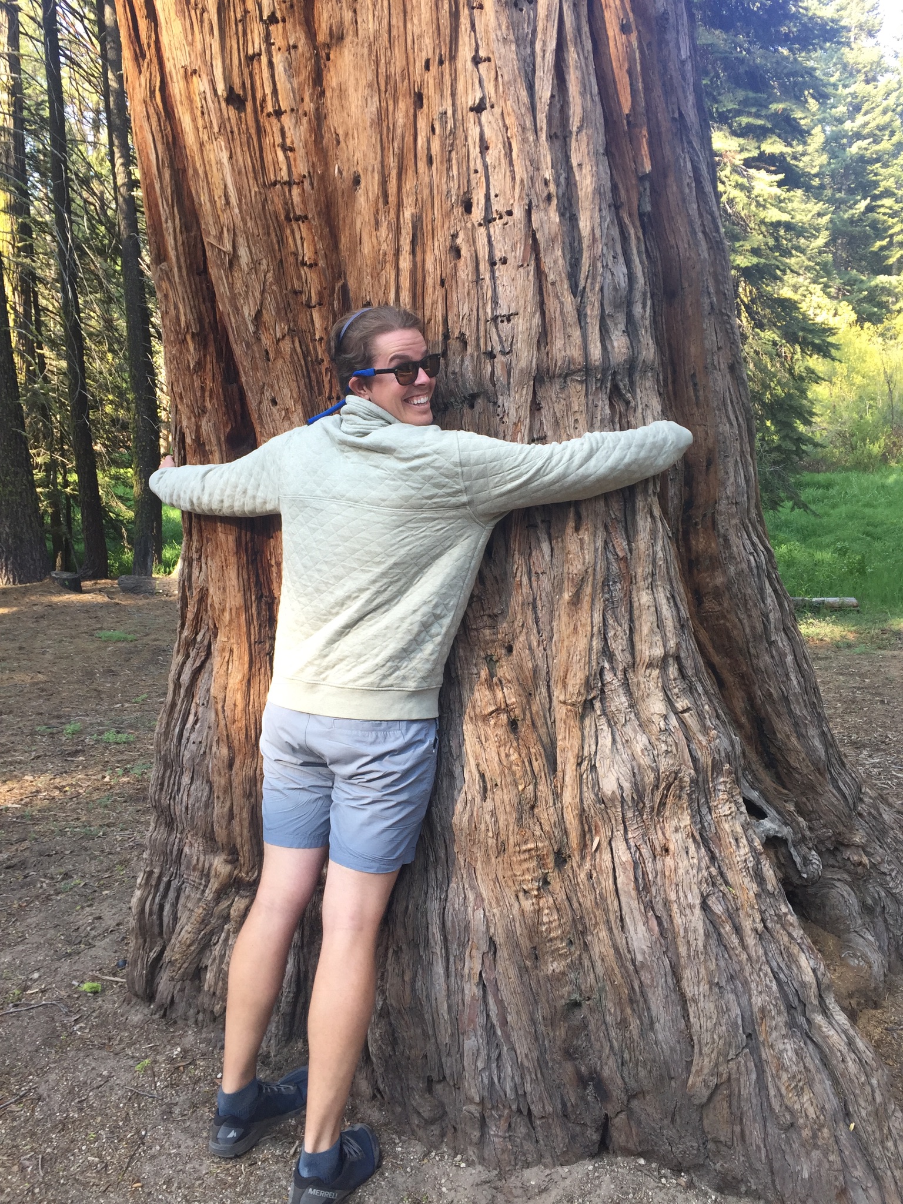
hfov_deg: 48.2
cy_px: 602
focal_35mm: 29
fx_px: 1009
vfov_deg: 61.7
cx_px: 452
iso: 40
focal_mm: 4.15
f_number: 2.2
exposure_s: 1/120
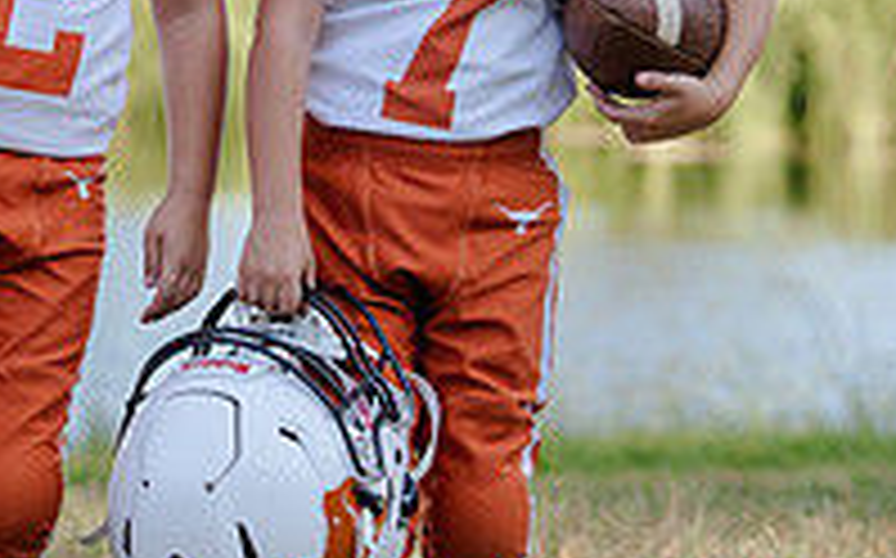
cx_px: 212
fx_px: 5075
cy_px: -52
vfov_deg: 6.3
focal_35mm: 208
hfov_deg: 10.1
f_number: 3.2
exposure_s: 1/320
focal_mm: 70
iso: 125
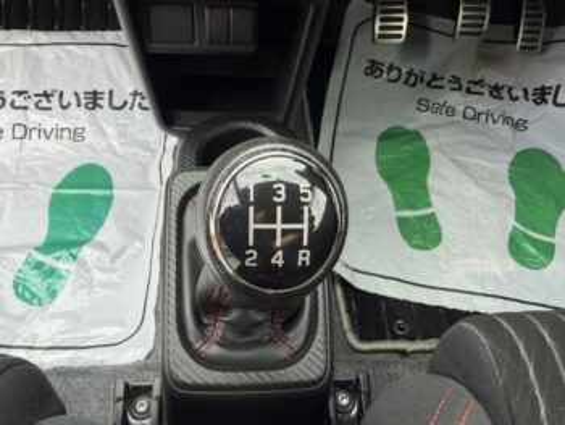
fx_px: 425
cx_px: 282
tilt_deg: -60.1
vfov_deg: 53.1
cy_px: 212
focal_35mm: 26
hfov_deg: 67.3
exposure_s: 1/121
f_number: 2.2
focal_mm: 2.22
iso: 64
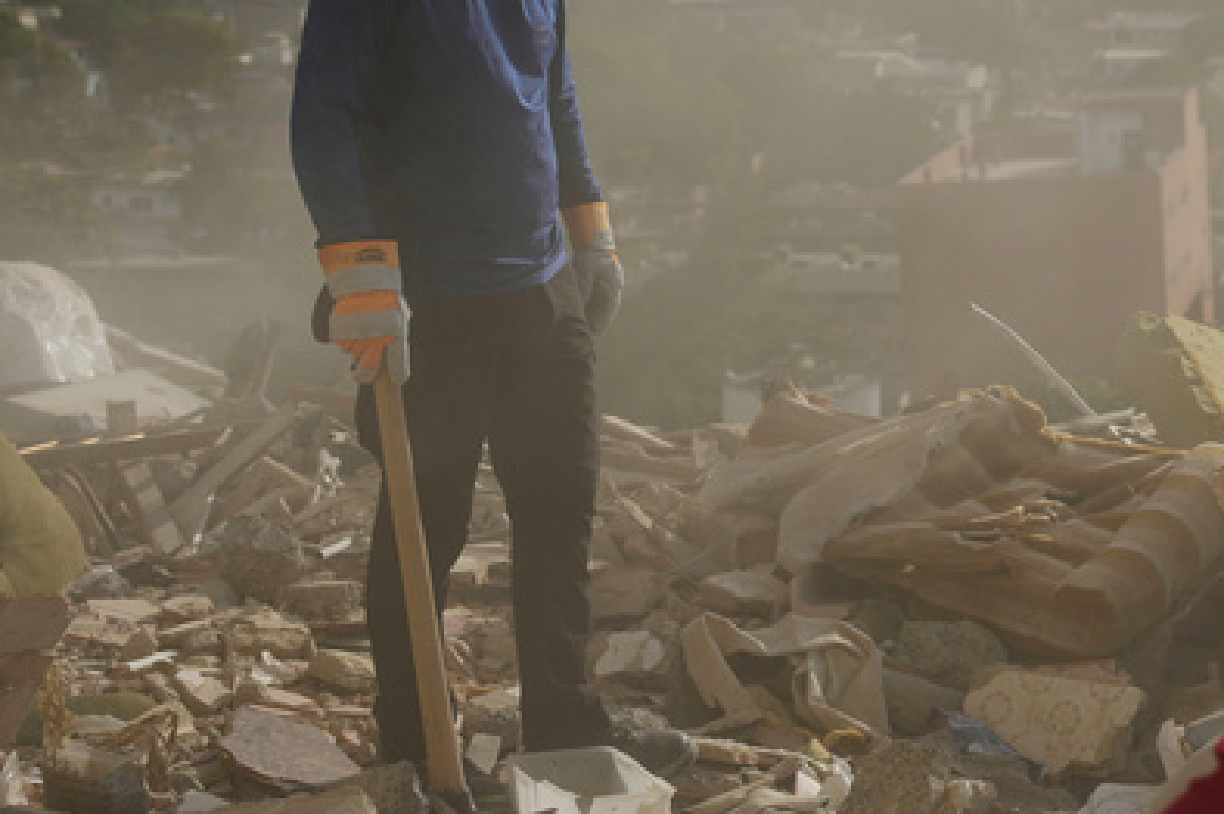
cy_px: 301
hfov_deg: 22.2
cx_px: 895
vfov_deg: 15.0
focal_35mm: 91
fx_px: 3091
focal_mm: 35
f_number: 3.2
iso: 64
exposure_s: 1/4000
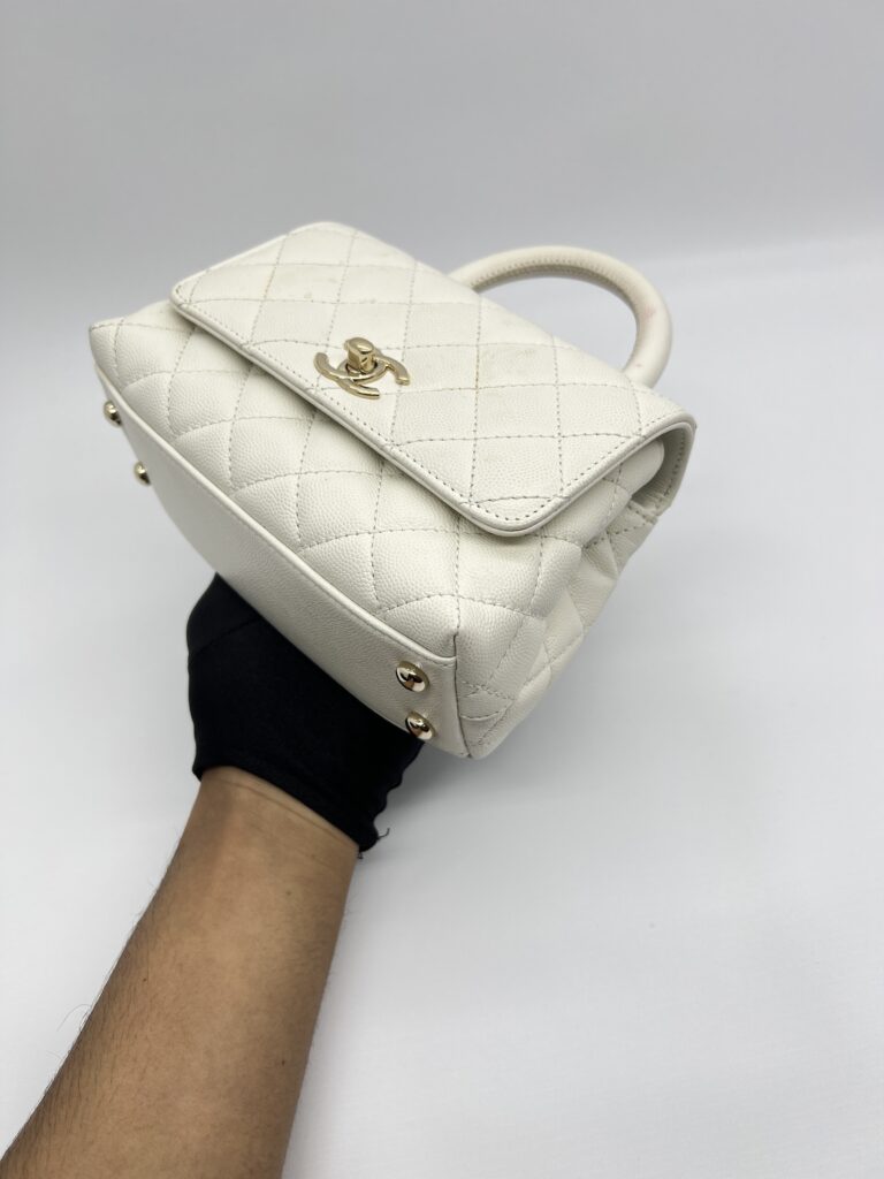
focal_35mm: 26
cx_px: 442
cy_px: 590
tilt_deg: -47.3
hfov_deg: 53.1
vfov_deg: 67.3
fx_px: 885
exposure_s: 1/182
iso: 40
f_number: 1.5
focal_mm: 5.7
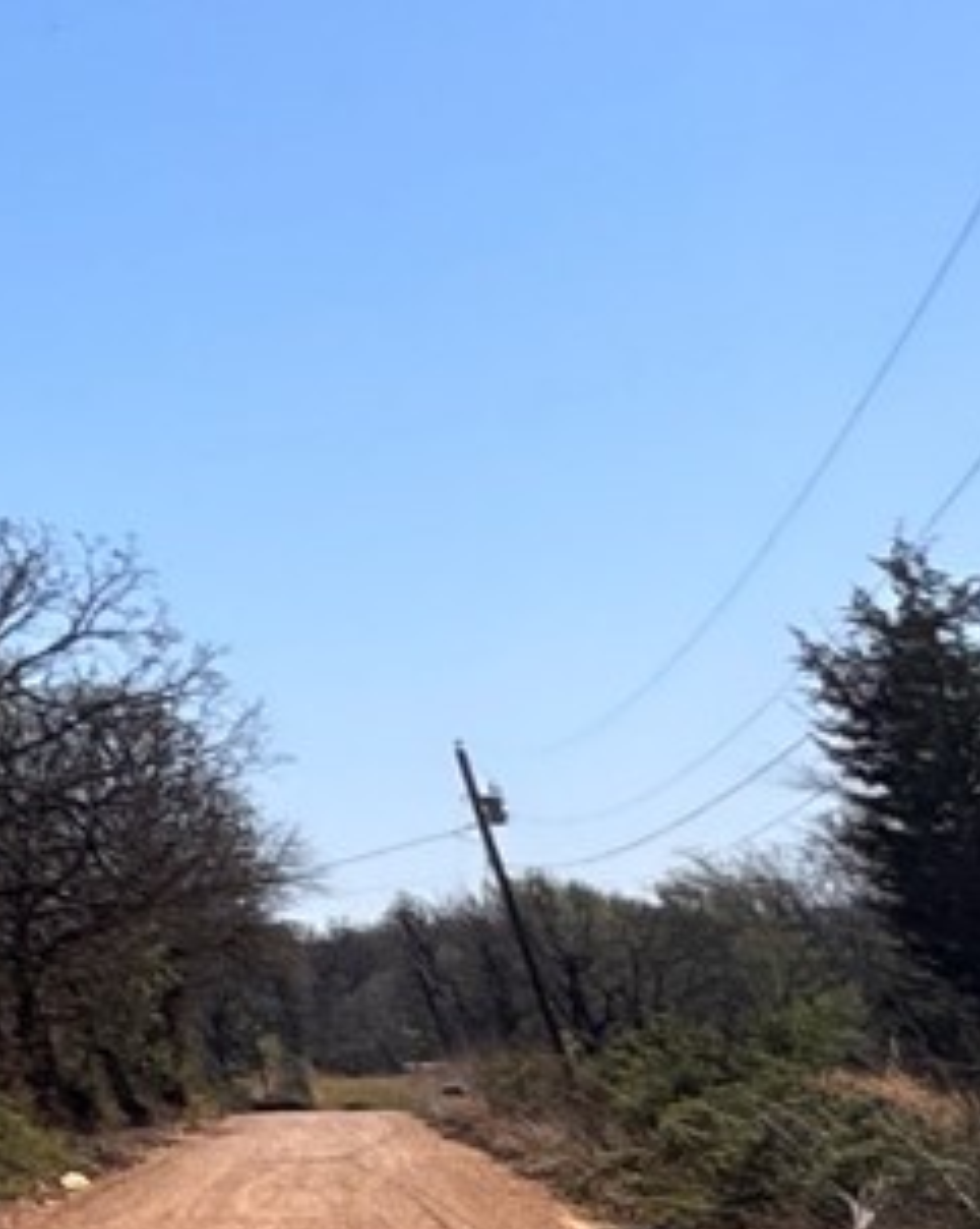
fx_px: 3159
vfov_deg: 21.3
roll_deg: +0.5
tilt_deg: +18.7
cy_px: 20
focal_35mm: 87
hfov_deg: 9.8
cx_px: -2387
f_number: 2.2
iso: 50
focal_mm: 2.22
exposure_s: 1/1672
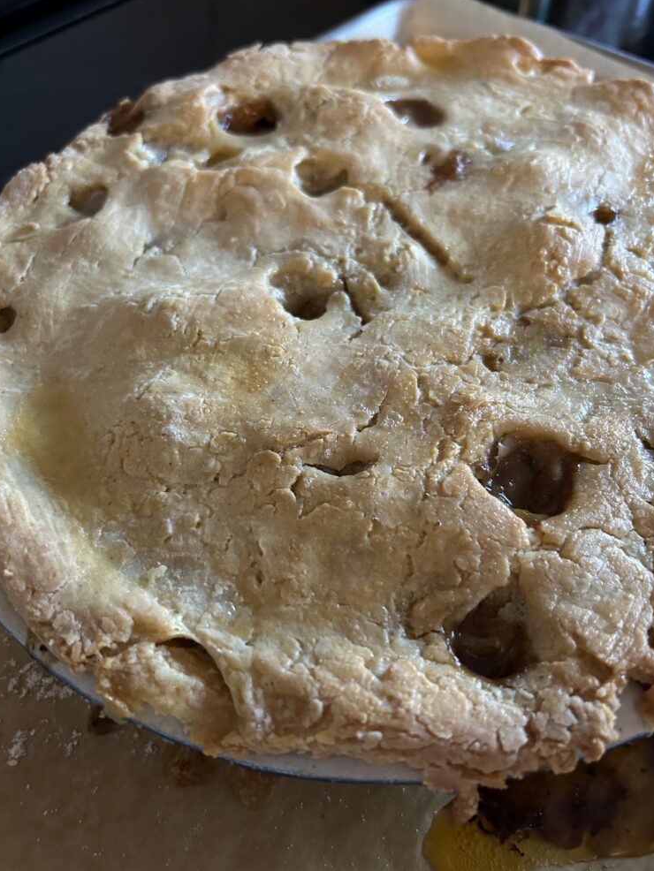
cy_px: 435
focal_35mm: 27
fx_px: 680
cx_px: 331
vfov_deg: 65.3
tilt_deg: -54.9
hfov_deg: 51.4
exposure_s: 1/60
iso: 400
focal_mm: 5.7
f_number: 1.5
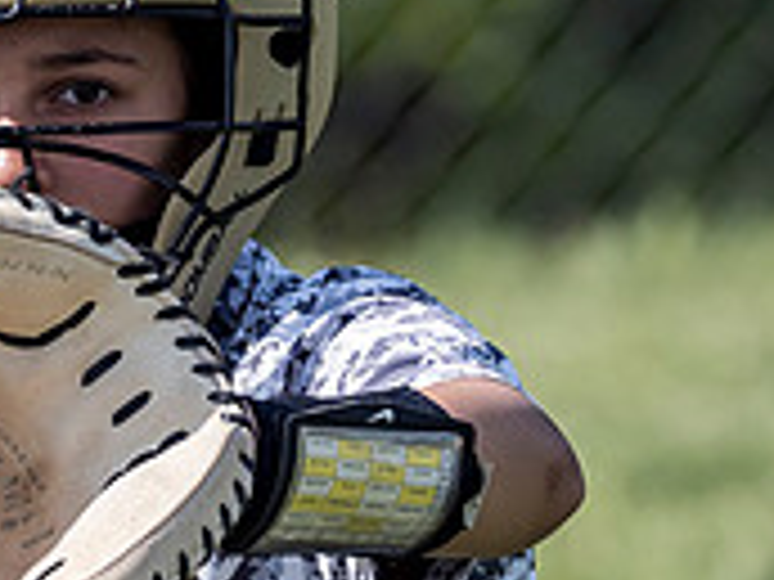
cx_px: 230
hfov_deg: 1.0
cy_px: 519
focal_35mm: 2030
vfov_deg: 0.7
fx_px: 45390
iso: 320
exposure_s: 1/2000
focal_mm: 300
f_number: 4
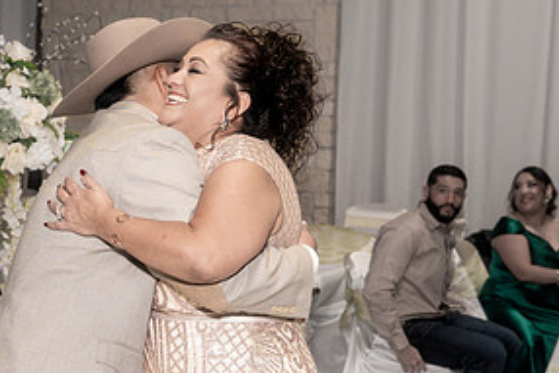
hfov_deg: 28.1
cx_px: 152
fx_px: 1103
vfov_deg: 19.1
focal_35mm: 71
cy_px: 286
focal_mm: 35
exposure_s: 1/250
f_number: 4
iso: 2000
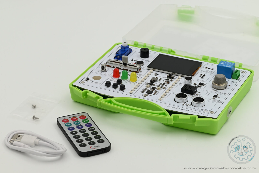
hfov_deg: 19.4
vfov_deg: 13.1
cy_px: 86
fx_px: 756
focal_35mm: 105
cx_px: 130
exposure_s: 1/60
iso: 800
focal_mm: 105
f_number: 22
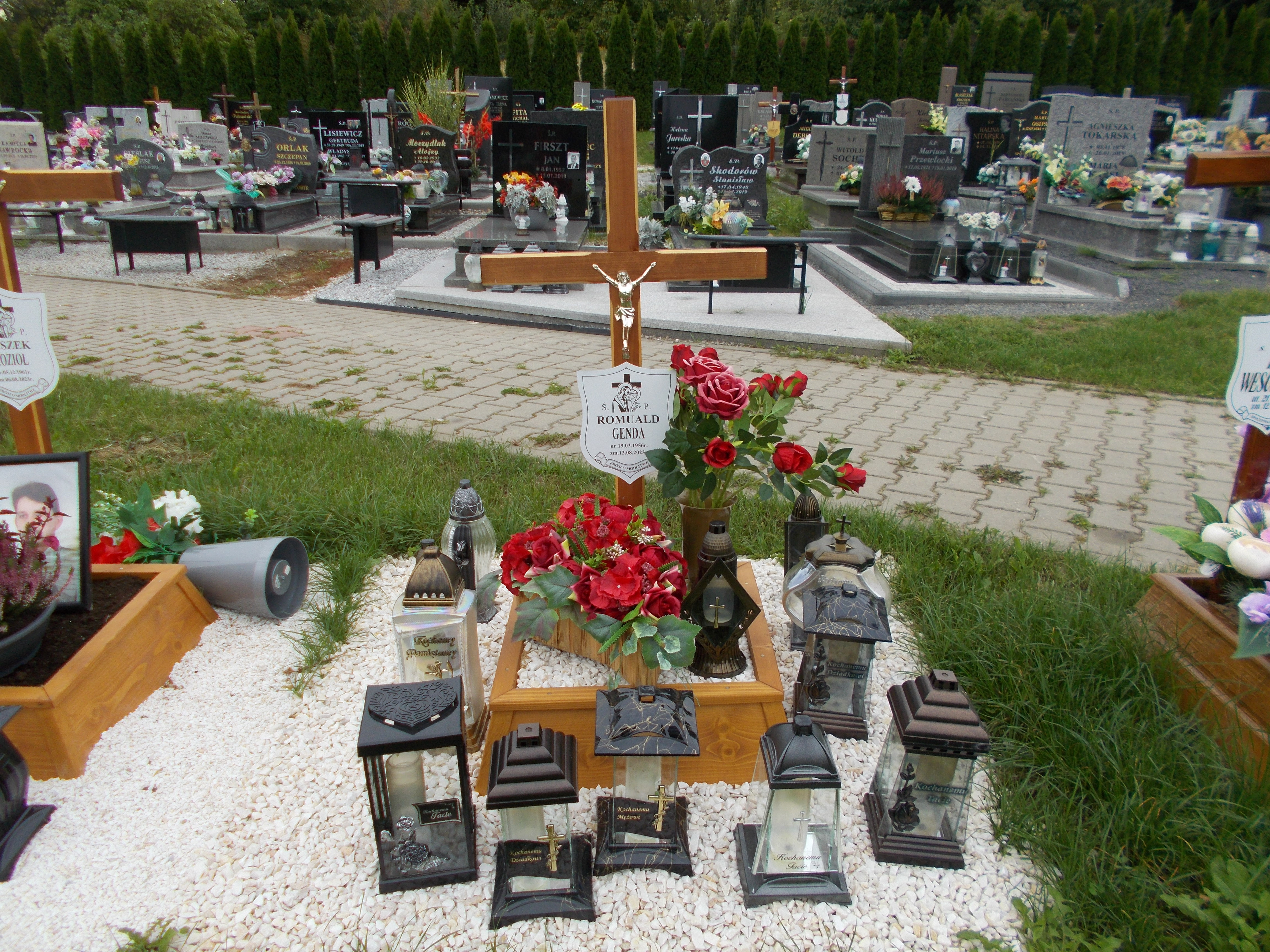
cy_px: 476
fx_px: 954
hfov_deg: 67.3
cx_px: 635
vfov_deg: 53.1
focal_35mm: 26
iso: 80
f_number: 3.2
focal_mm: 4.6
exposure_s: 1/250
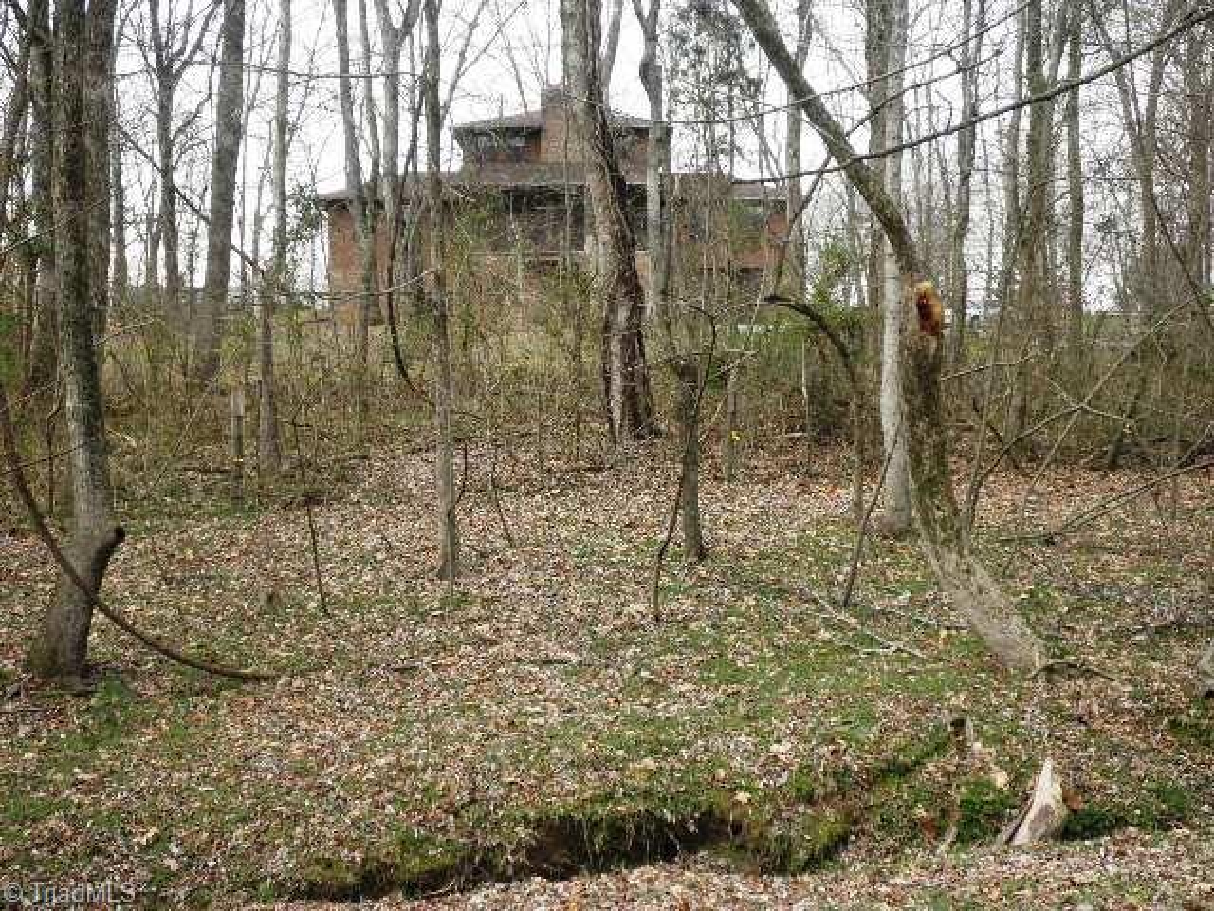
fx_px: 1543
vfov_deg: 32.9
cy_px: 456
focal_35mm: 44
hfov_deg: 42.9
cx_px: 607
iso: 64
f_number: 3.4
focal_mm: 7.9
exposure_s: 1/160
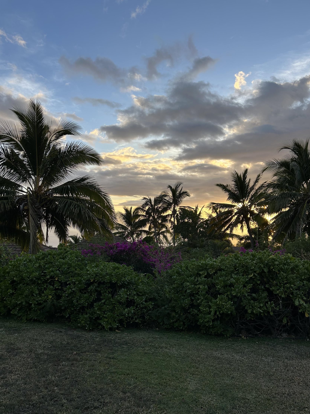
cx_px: 160
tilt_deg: +1.9
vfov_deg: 65.3
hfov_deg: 51.3
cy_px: 212
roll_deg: -1.8
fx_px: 322
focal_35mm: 27
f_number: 1.5
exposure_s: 1/1019
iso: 50
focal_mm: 5.7
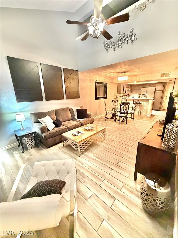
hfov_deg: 85.7
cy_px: 119
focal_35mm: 14
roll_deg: +1.5
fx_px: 96
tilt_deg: -14.9
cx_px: 89
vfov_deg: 102.1
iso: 800
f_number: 2.2
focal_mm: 2.22
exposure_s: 1/60
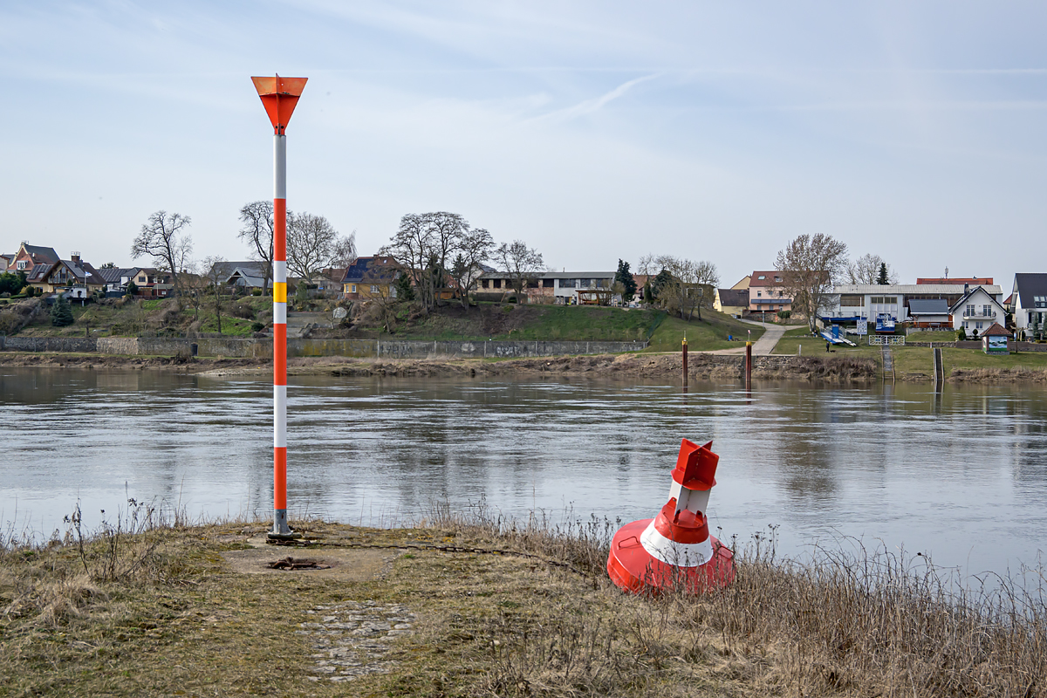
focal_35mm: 47
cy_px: 349
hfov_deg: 41.7
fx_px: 1374
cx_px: 524
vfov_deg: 28.5
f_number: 8
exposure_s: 1/1000
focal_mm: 31.5
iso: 400
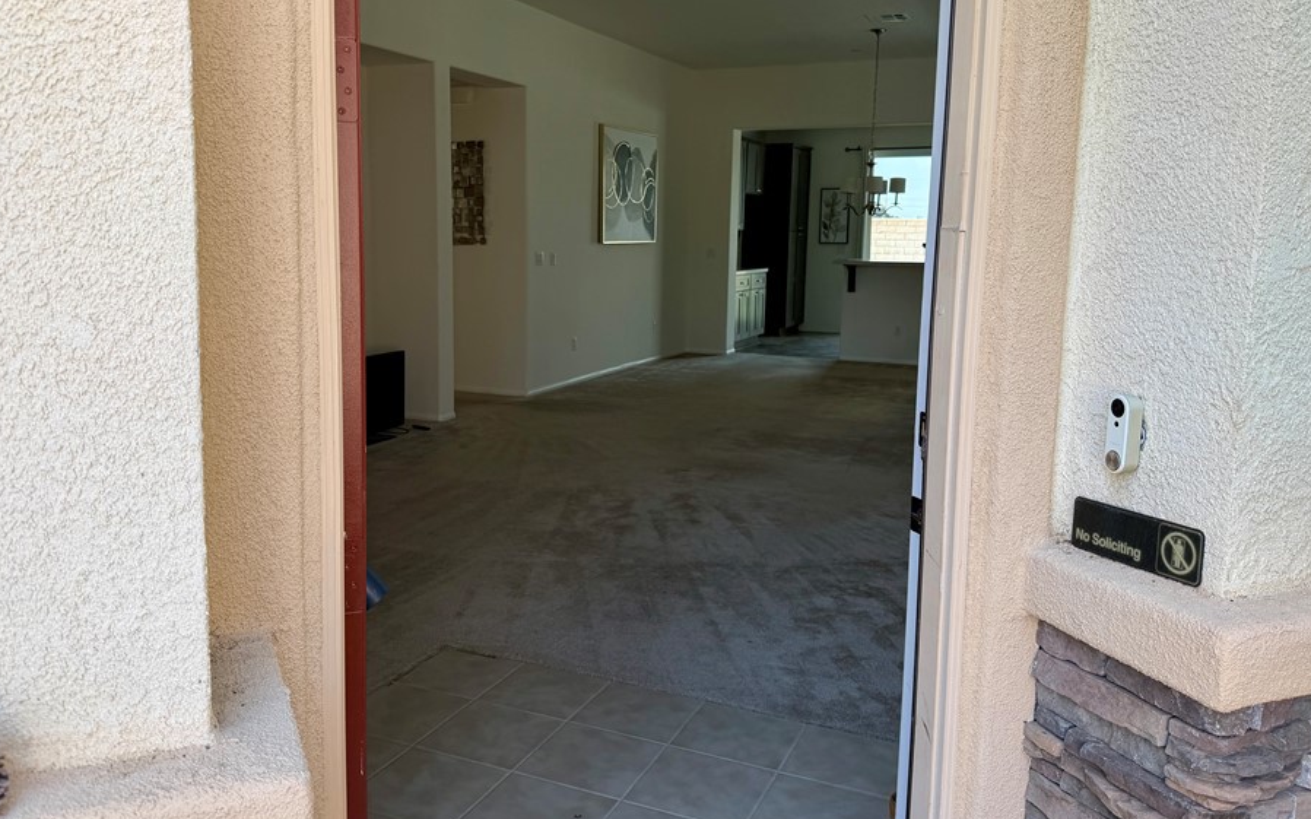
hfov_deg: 64.6
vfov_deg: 43.0
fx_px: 1036
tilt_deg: -6.4
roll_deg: -1.2
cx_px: 623
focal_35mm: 29
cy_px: 347
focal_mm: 6.76
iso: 80
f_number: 1.78
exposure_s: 1/488
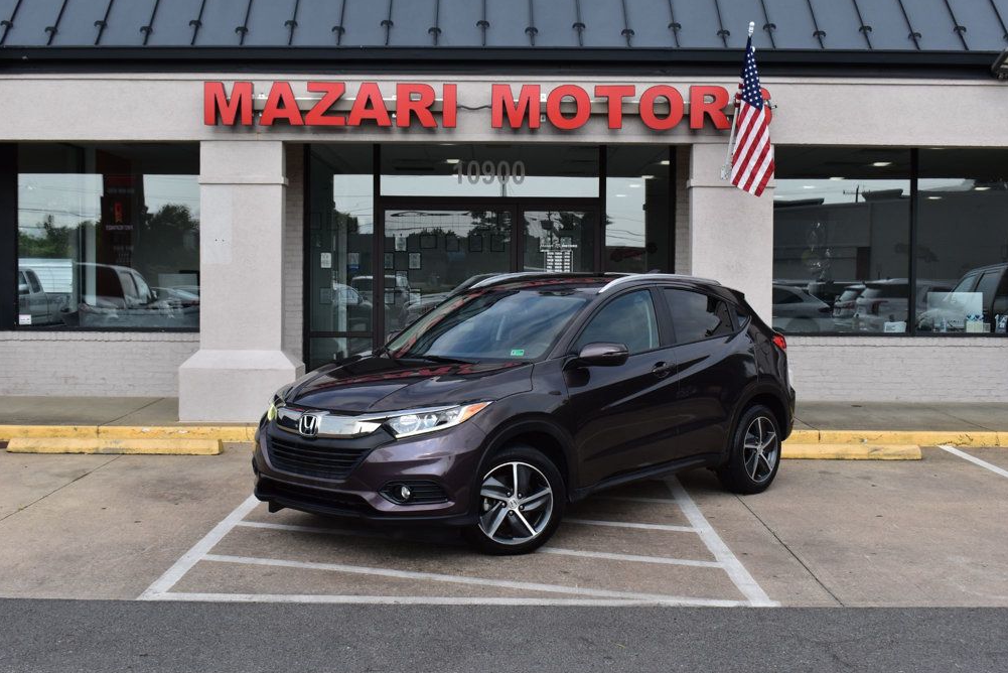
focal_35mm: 46
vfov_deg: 29.3
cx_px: 496
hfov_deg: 42.7
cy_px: 331
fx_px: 1288
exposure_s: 1/500
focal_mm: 30
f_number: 11
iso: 400
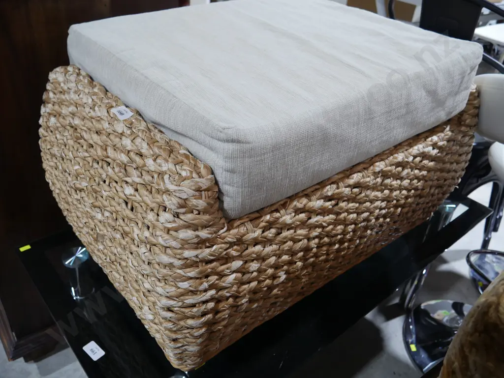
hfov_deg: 63.4
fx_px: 408
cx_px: 252
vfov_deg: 49.8
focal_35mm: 28
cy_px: 189
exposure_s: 1/60
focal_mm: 14
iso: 640
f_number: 4
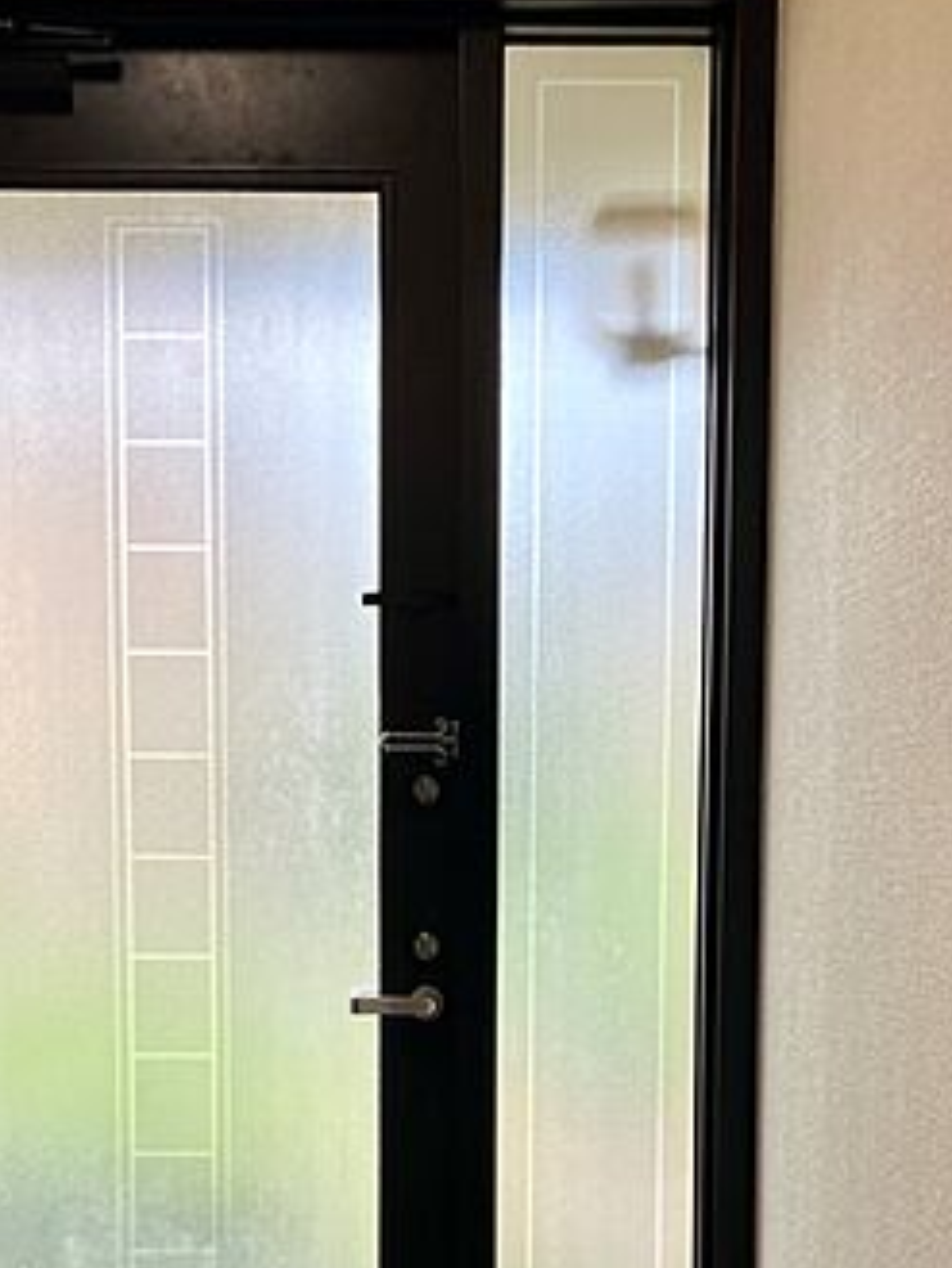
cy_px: 1041
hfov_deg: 28.6
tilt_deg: -4.4
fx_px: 1869
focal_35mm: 51
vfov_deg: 36.0
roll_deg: +0.0
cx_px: 416
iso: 20
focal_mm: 3.99
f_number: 1.8
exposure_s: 1/115
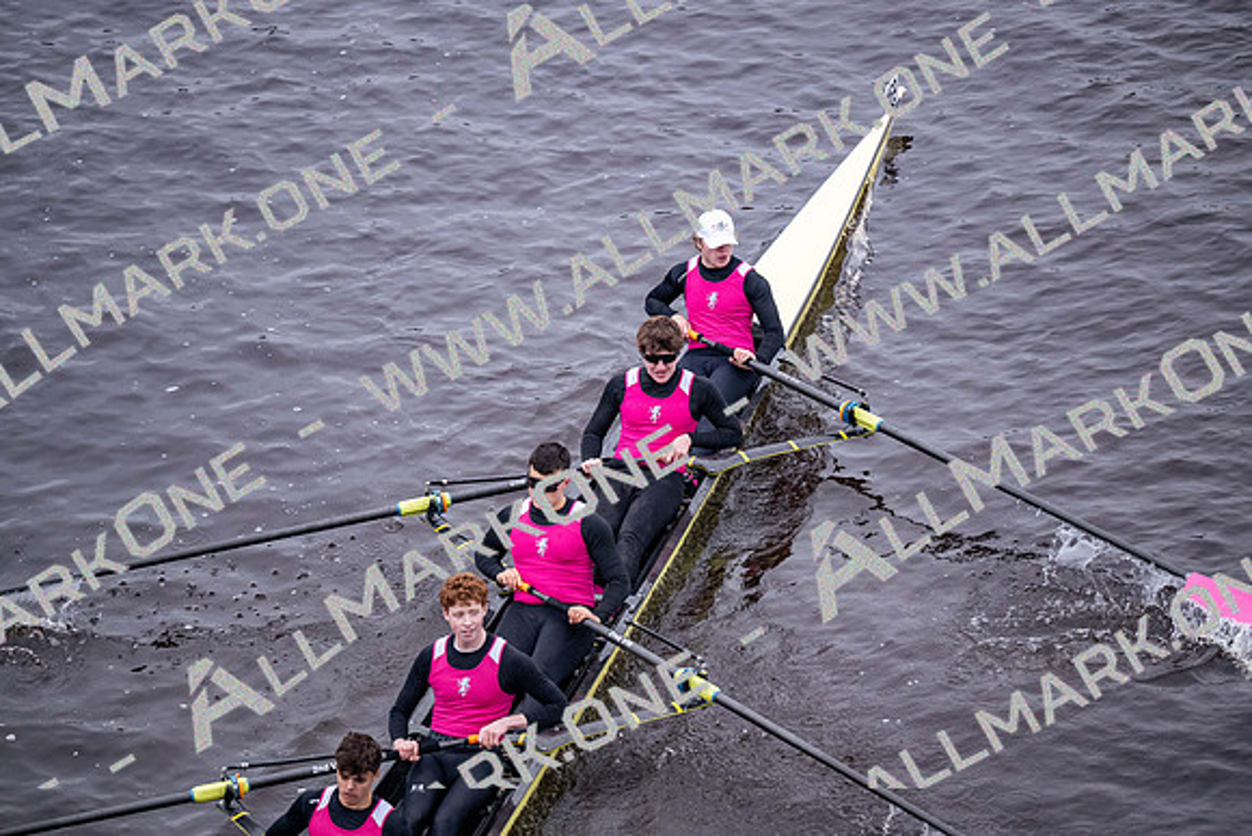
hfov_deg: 10.3
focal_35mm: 200
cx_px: 626
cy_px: 418
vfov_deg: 6.9
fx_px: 6957
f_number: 2.8
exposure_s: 1/2000
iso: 1800
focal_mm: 200
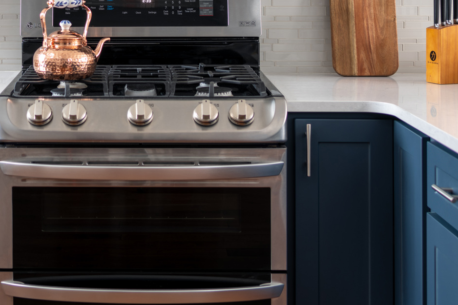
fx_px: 979
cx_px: 101
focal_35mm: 77
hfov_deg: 25.9
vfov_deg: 17.3
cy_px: -9
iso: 31
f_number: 3.2
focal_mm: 35
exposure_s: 3
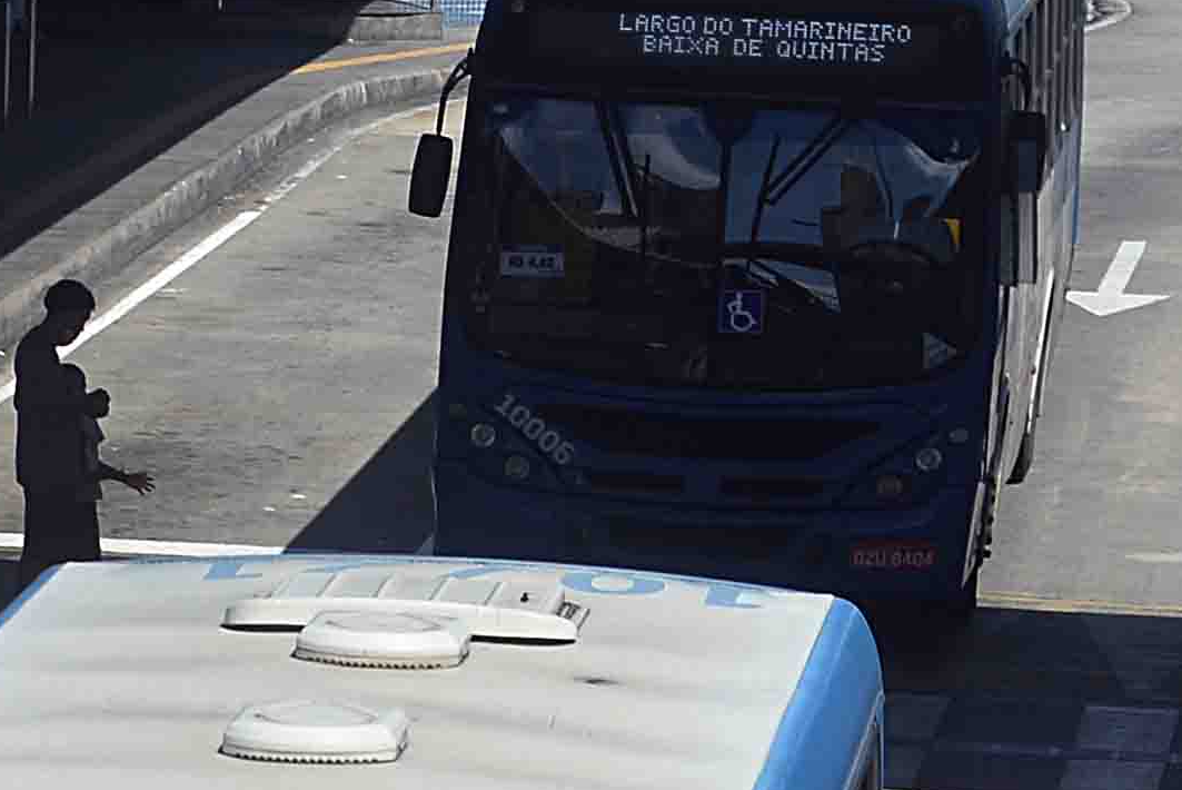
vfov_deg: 4.8
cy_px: 1819
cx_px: -903
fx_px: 9296
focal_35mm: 283
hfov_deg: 7.1
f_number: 13
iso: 100
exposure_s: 1/200
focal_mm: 50
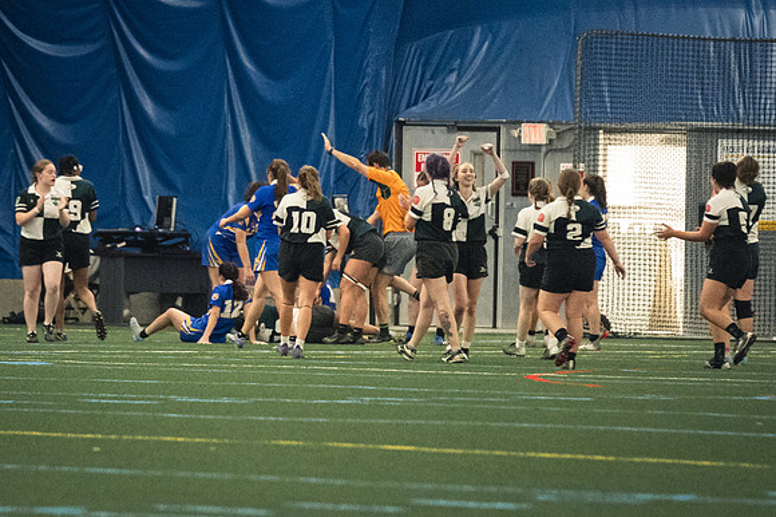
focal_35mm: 482
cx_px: 244
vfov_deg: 2.8
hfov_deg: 4.3
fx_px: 10380
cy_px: 415
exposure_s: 1/500
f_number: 2.8
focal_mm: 200
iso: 8000
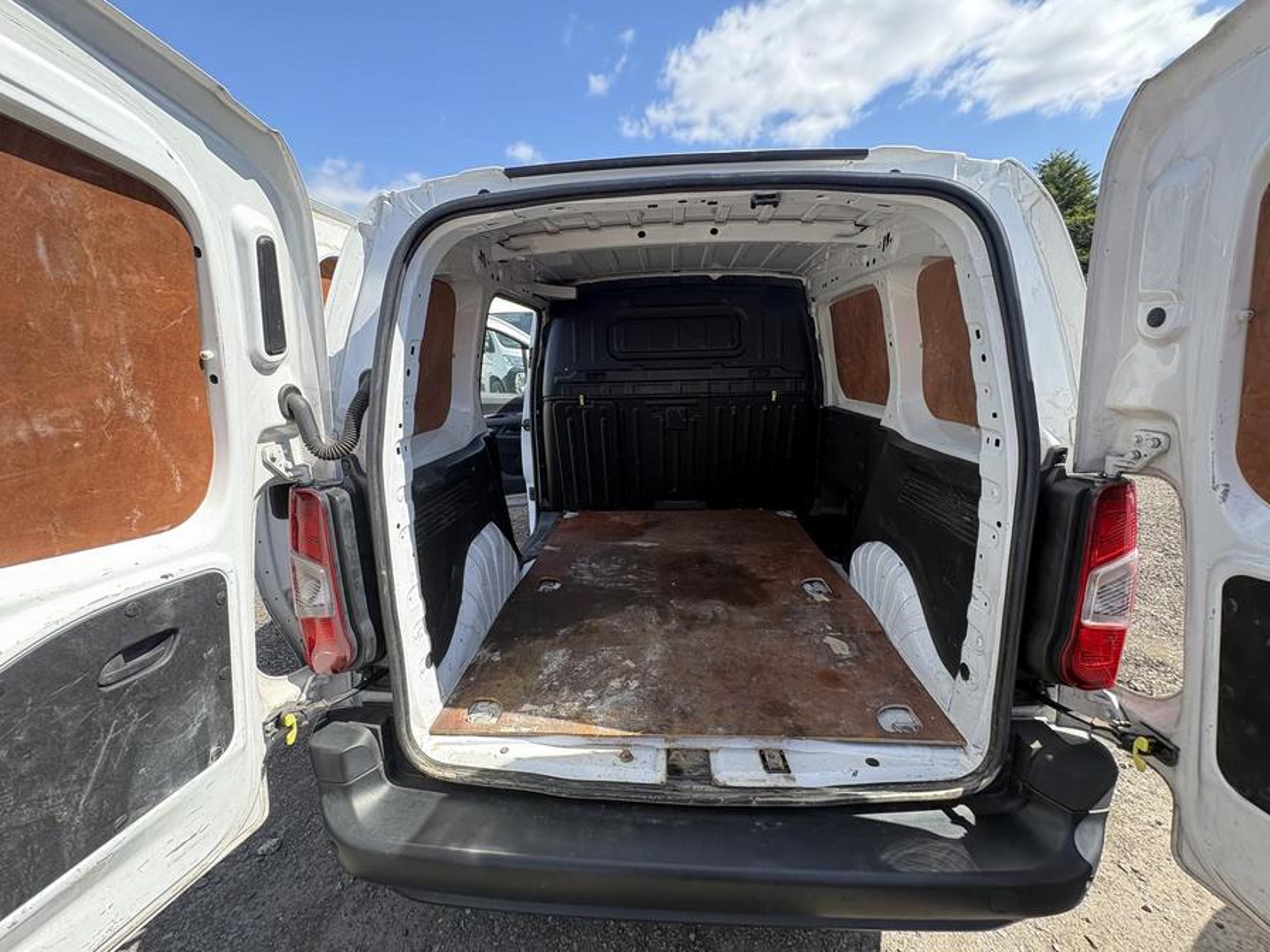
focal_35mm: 14
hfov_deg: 102.1
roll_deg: -4.1
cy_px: 476
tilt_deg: -15.1
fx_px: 514
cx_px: 635
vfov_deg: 85.7
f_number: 2.2
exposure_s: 1/241
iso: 64
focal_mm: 2.22
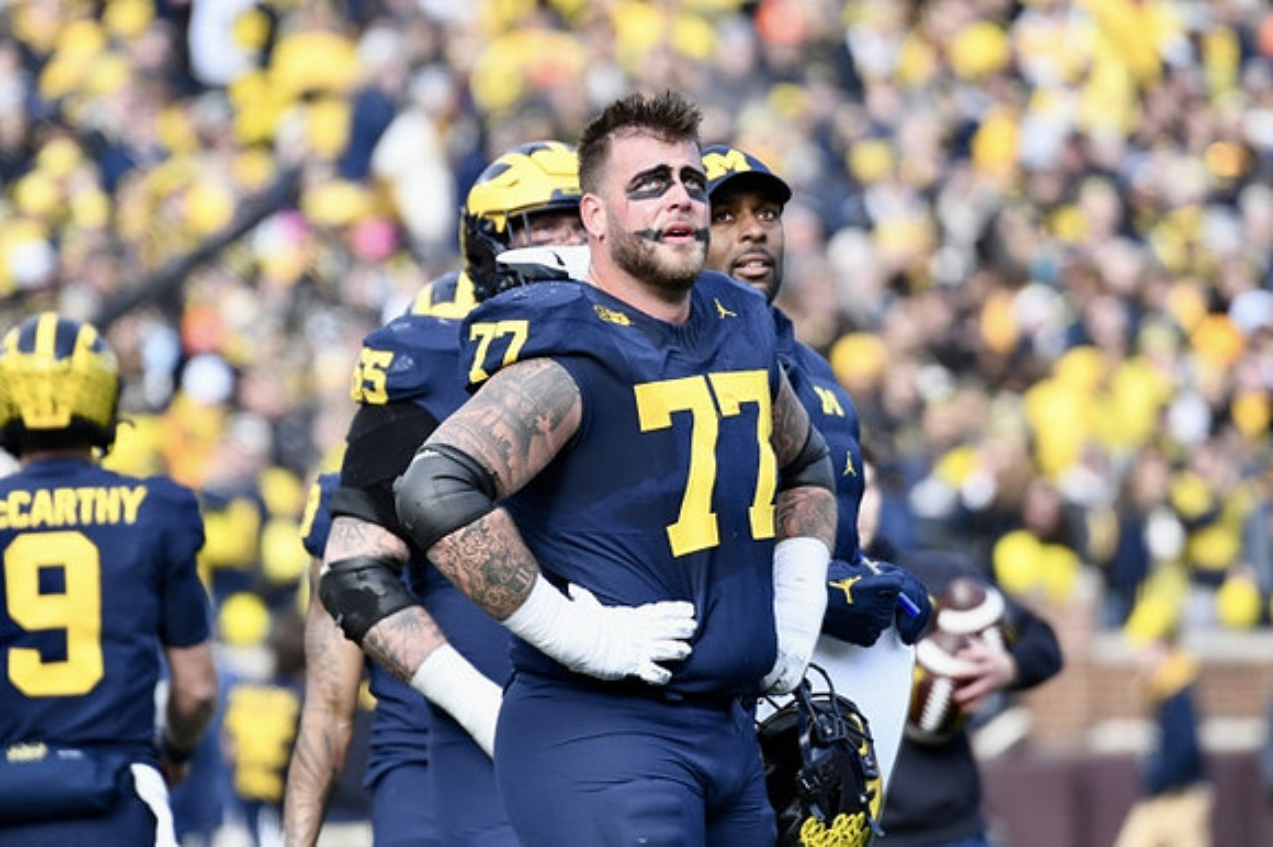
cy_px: 424
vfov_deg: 2.3
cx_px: 636
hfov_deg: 3.4
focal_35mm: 600
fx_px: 21204
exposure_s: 1/1000
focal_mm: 400
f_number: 5.6
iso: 800
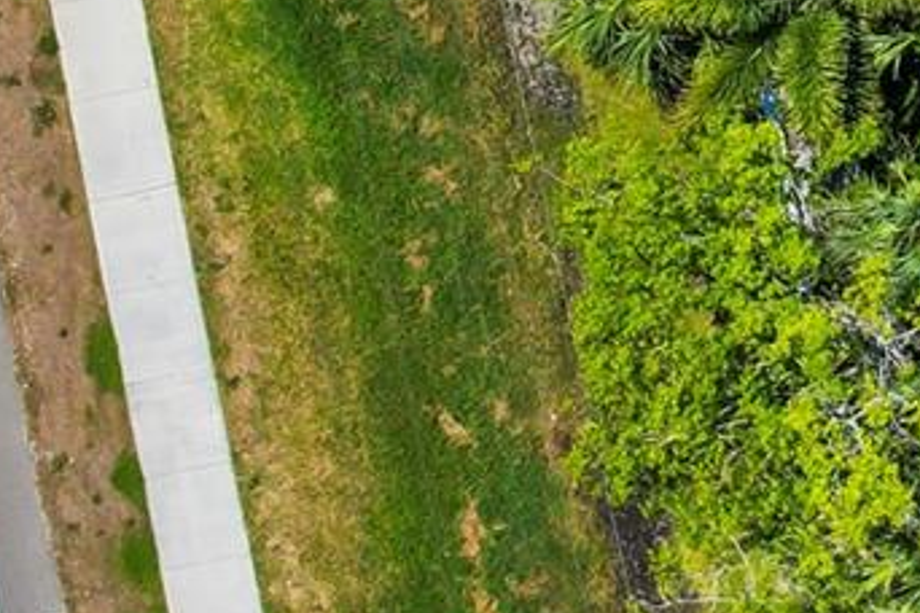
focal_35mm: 103
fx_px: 2632
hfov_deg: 18.1
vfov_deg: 12.9
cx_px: 1305
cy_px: -159
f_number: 2.8
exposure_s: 1/60
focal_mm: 8.38
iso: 120
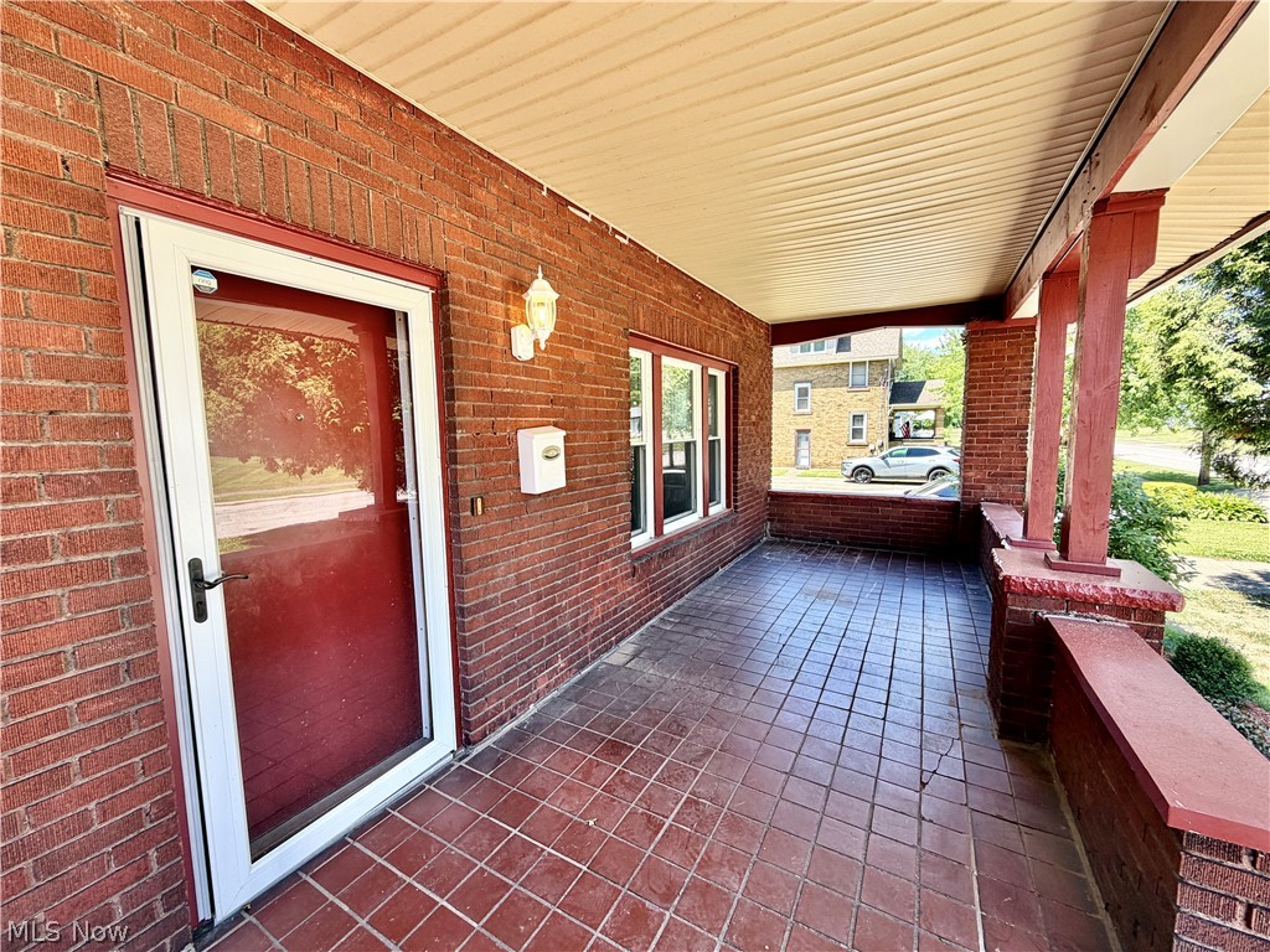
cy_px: 476
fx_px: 514
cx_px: 635
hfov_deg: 102.1
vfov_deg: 85.7
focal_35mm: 14
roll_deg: +1.5
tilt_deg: -5.7
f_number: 2.2
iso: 40
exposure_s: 1/120
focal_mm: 2.22
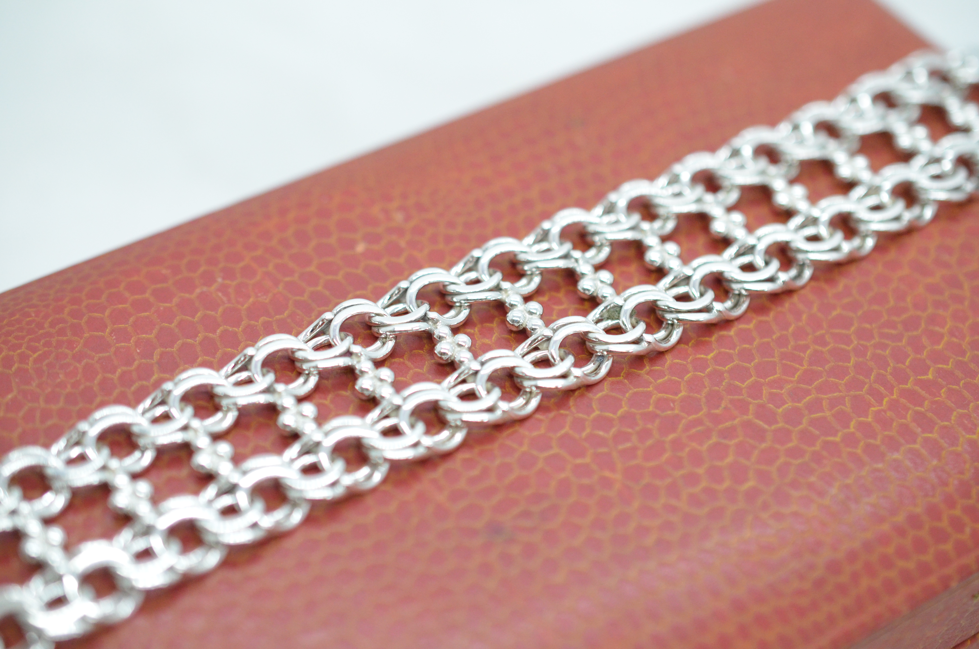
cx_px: 490
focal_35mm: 60
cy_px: 324
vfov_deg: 22.5
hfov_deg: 33.5
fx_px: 1628
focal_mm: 40
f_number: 4
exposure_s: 1/1600
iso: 2500
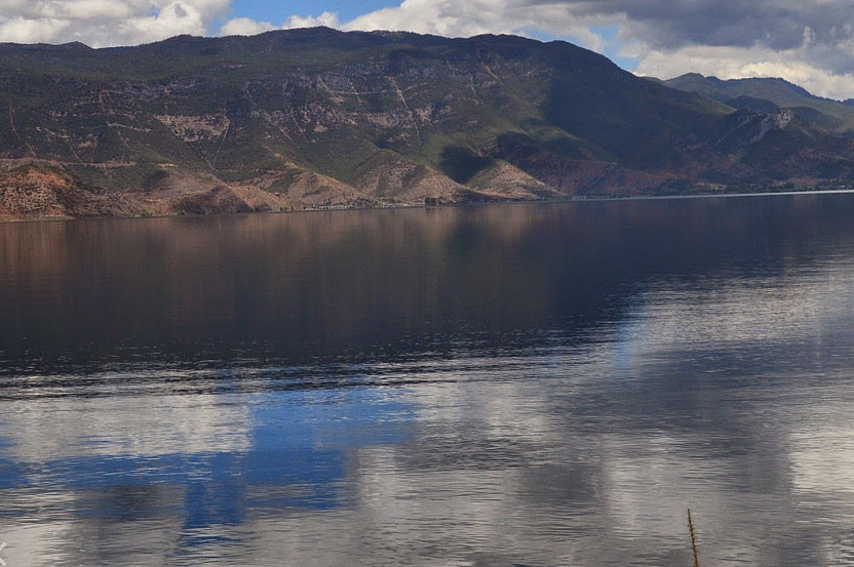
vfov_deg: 18.1
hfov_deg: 26.9
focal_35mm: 75
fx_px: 1777
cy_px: 155
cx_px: 573
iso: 320
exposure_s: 1/500
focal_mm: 26
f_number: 11
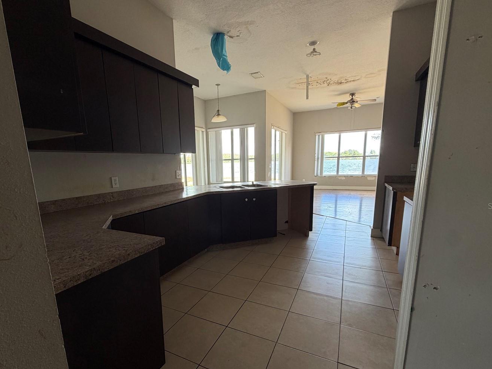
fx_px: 242
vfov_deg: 74.4
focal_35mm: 17
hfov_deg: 90.8
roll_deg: +2.1
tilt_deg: -10.8
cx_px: 225
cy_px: 206
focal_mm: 2.22
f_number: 2.2
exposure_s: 1/121
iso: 100
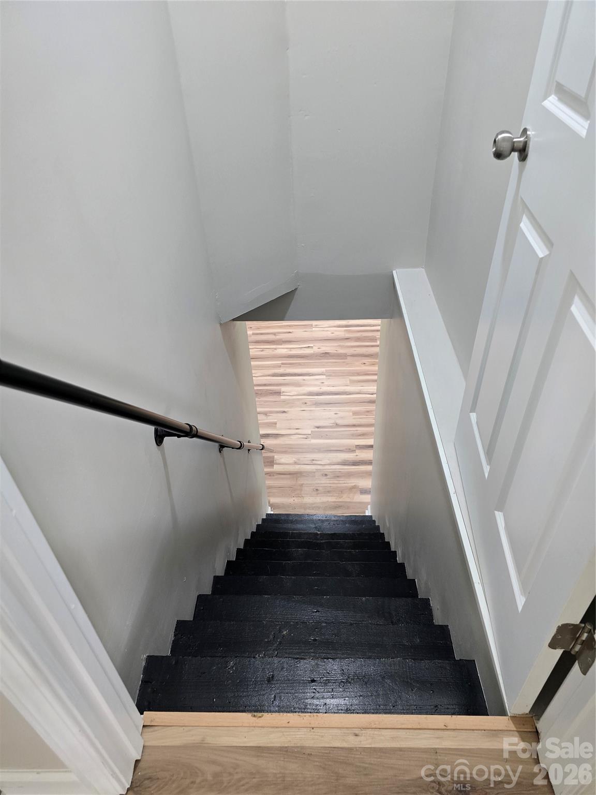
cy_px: 398
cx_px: 298
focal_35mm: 23
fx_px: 528
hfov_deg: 58.9
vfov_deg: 73.9
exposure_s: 1/120
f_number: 1.7
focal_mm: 6.3
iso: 640
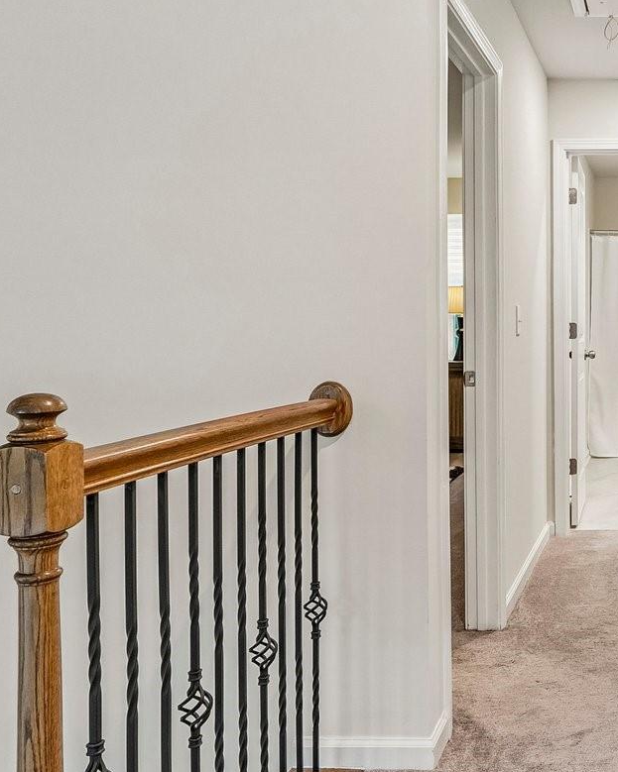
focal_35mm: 37
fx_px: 846
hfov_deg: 34.8
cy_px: 325
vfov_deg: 48.9
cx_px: 671
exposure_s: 1/6
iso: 400
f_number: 8
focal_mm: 10
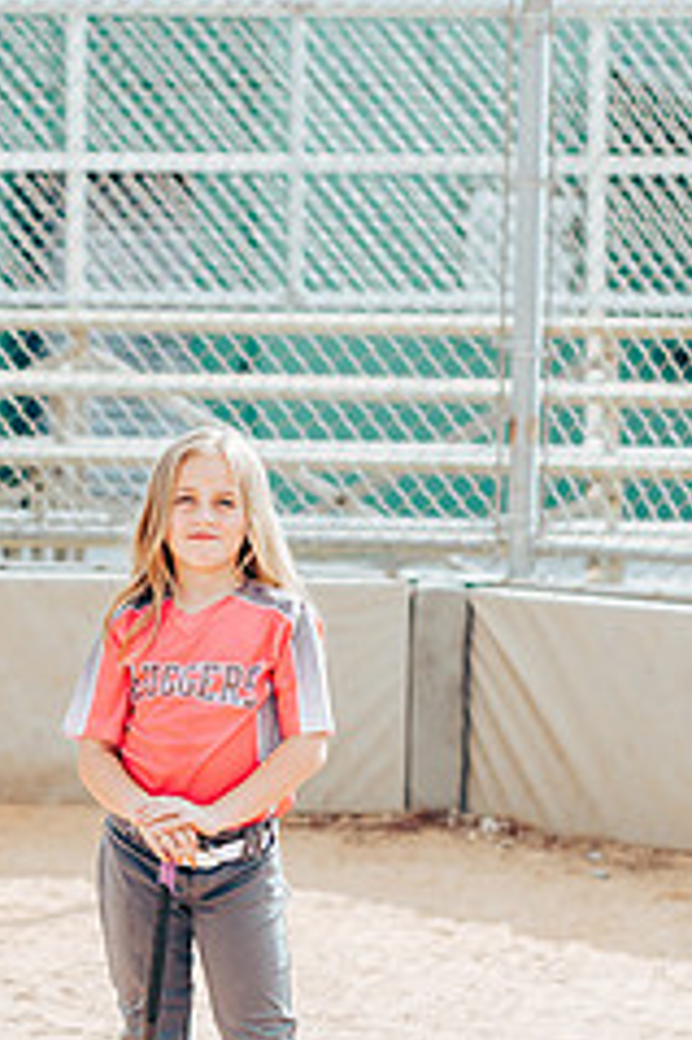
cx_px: 109
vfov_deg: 12.8
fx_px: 4620
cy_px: 505
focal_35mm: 160
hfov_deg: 8.5
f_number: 2.8
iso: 160
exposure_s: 1/1250
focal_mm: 85
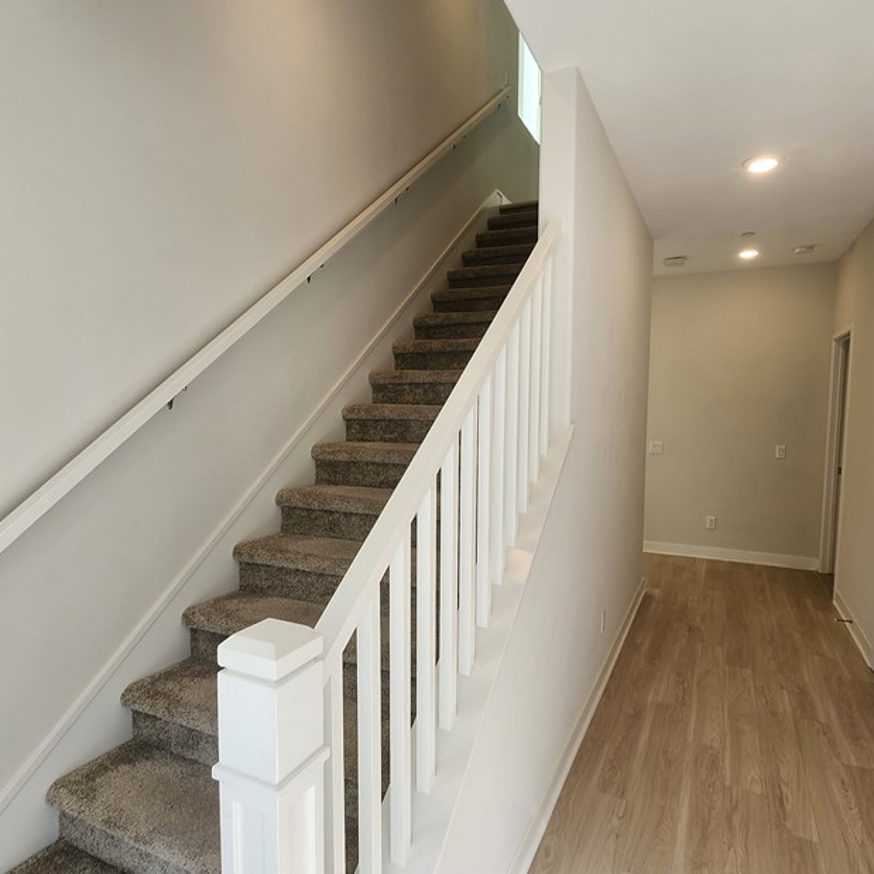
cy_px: 448
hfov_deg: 77.7
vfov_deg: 77.7
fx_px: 543
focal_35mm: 19
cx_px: 425
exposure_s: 1/120
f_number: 2.2
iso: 50
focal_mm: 2.2
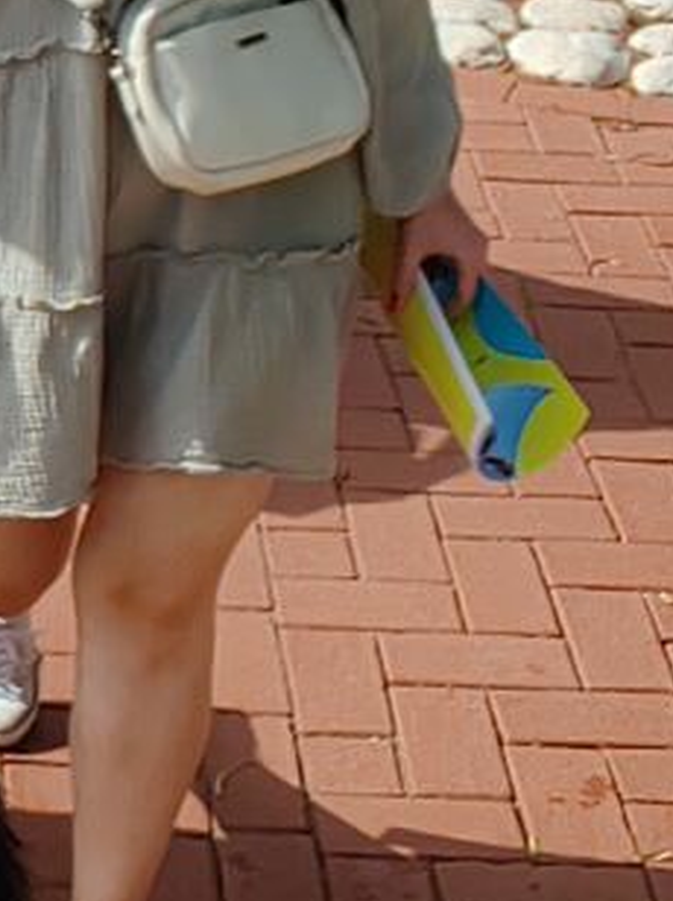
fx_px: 3093
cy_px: 113
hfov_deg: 11.5
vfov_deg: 16.4
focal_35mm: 119
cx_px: -568
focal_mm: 2.66
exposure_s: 1/380
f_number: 2.4
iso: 50
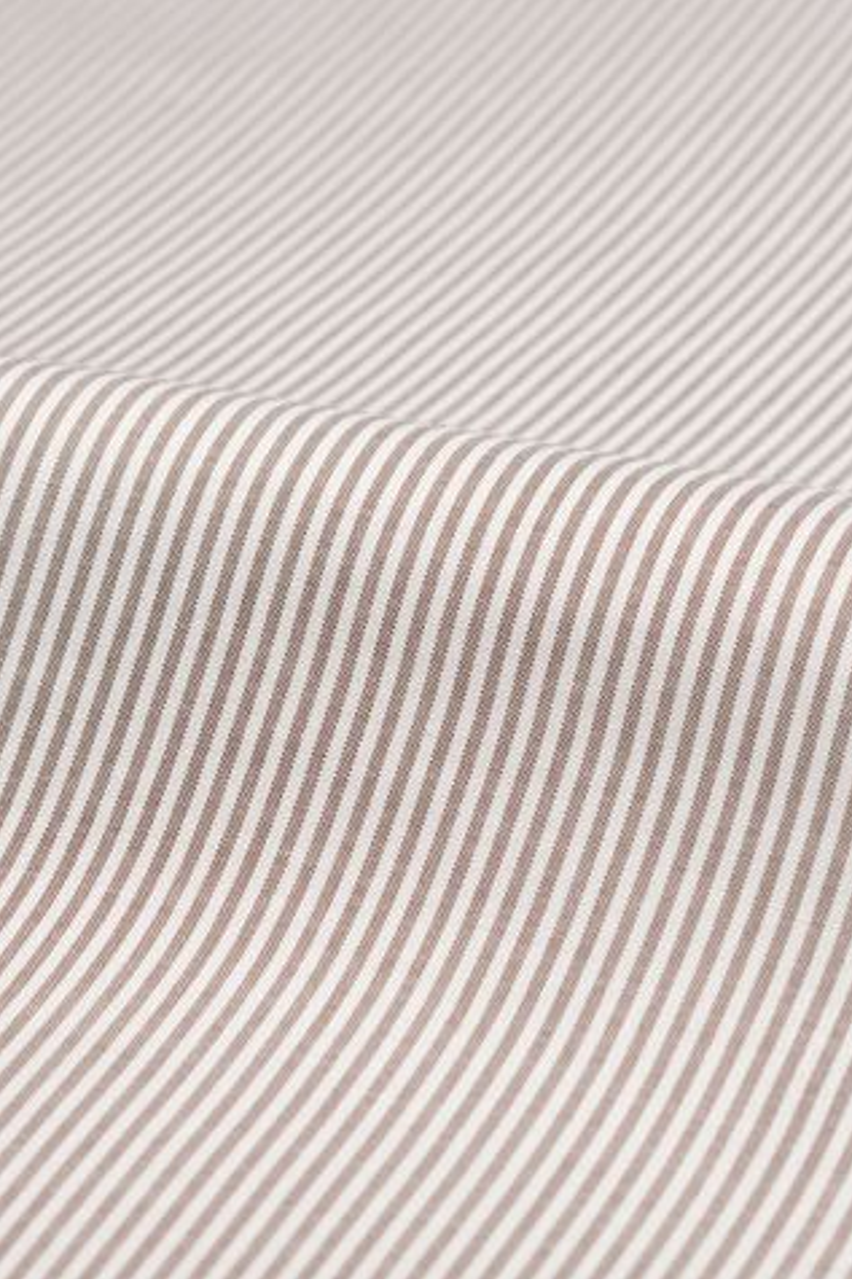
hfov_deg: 12.7
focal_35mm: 108
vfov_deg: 18.9
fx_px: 3836
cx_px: 453
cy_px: 805
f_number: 8
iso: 100
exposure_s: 1/160
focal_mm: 85
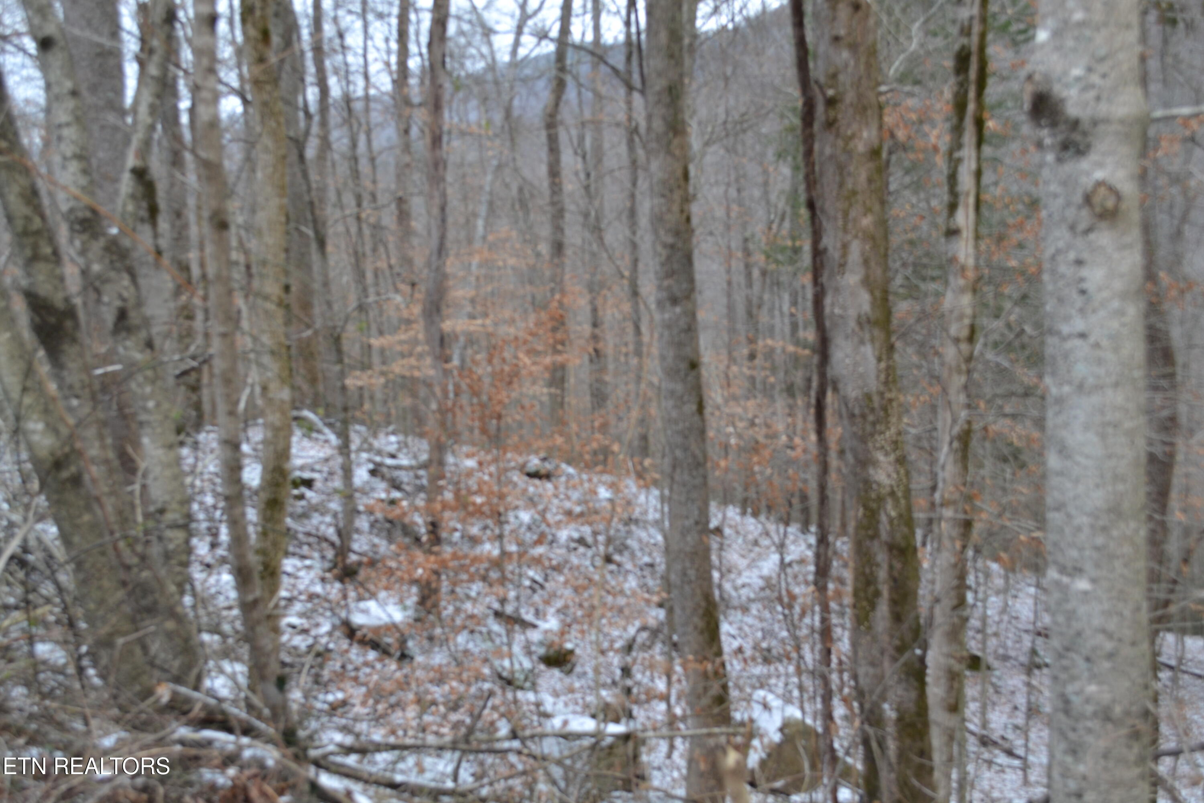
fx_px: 1304
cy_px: 402
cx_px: 602
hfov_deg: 49.6
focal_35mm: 39
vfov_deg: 34.2
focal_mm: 26
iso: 250
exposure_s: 1/125
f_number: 5.6
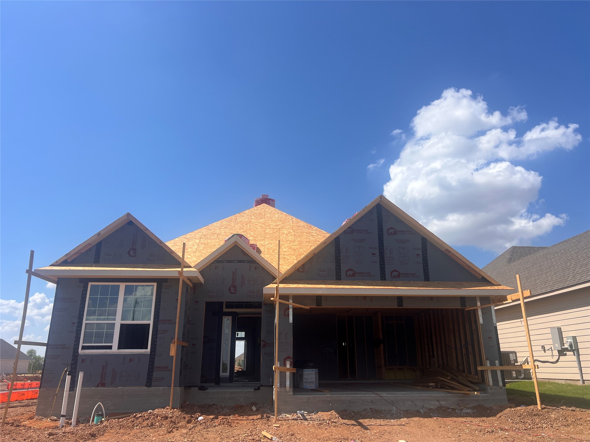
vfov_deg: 53.1
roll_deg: +0.0
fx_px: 443
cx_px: 295
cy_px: 221
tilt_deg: +17.1
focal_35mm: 26
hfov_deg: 67.3
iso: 50
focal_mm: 5.7
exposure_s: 1/5882
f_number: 1.5
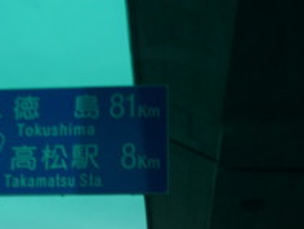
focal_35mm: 75
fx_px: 659
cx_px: 106
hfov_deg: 25.8
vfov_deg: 18.9
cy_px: 247
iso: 100
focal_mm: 5.5
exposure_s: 1/250
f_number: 8
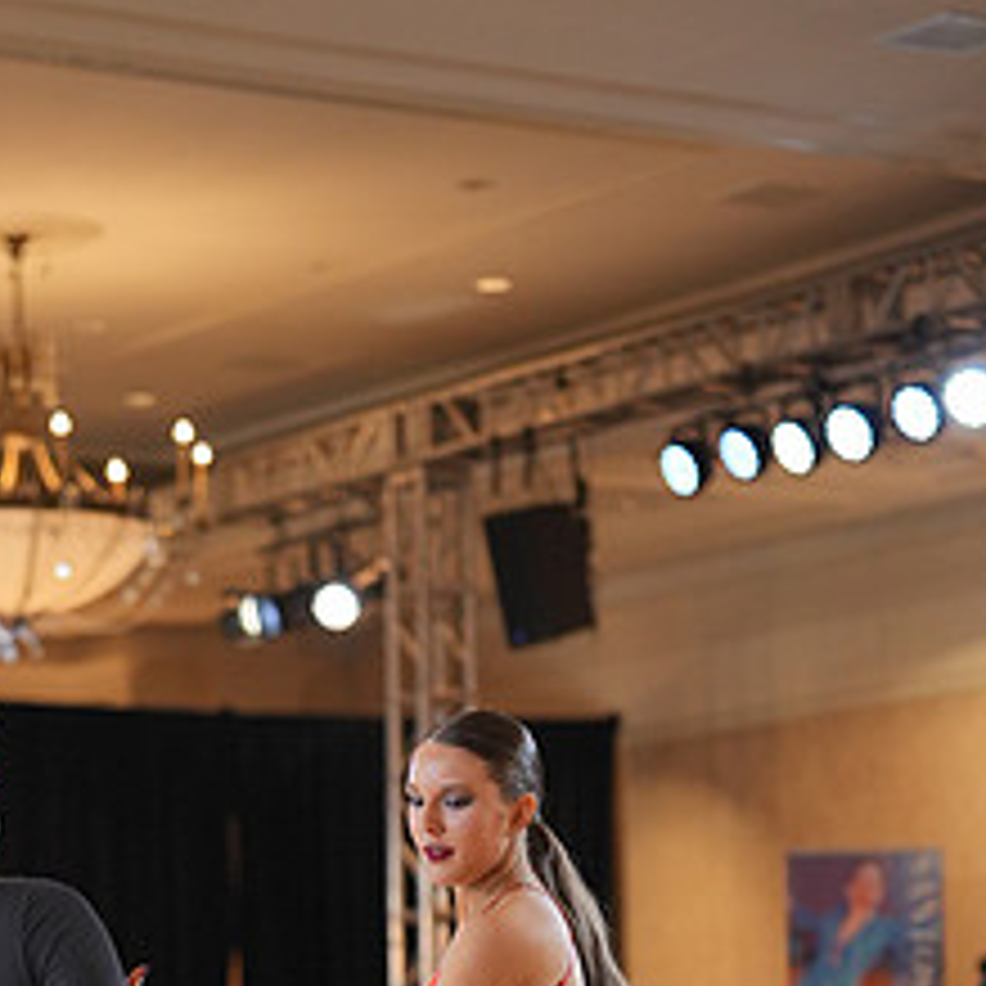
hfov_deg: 12.9
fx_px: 4350
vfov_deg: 12.5
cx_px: 196
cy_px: 1301
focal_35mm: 135
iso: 1250
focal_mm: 60
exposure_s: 1/500
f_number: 2
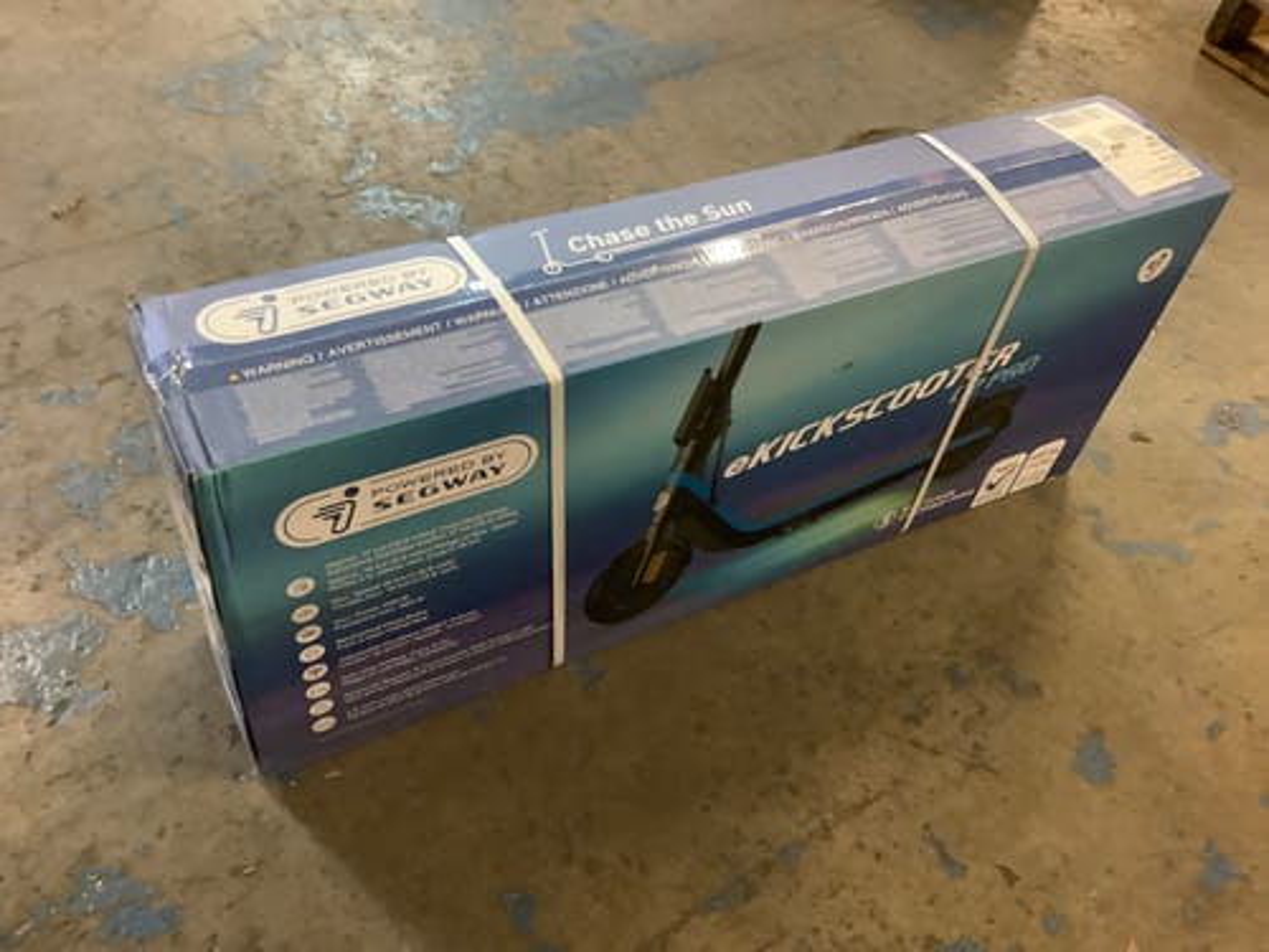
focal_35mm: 31
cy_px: 476
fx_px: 1136
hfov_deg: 58.4
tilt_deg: -48.2
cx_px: 634
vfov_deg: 45.4
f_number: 2.4
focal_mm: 3.3
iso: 640
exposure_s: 1/25
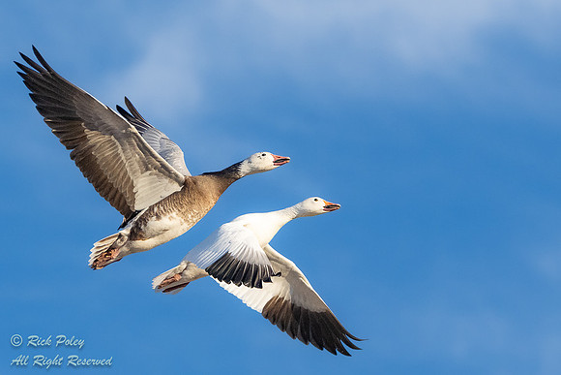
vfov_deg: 2.5
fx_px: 8587
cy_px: 210
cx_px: 196
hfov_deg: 3.7
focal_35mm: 551
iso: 2000
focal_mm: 256
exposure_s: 1/2500
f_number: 8
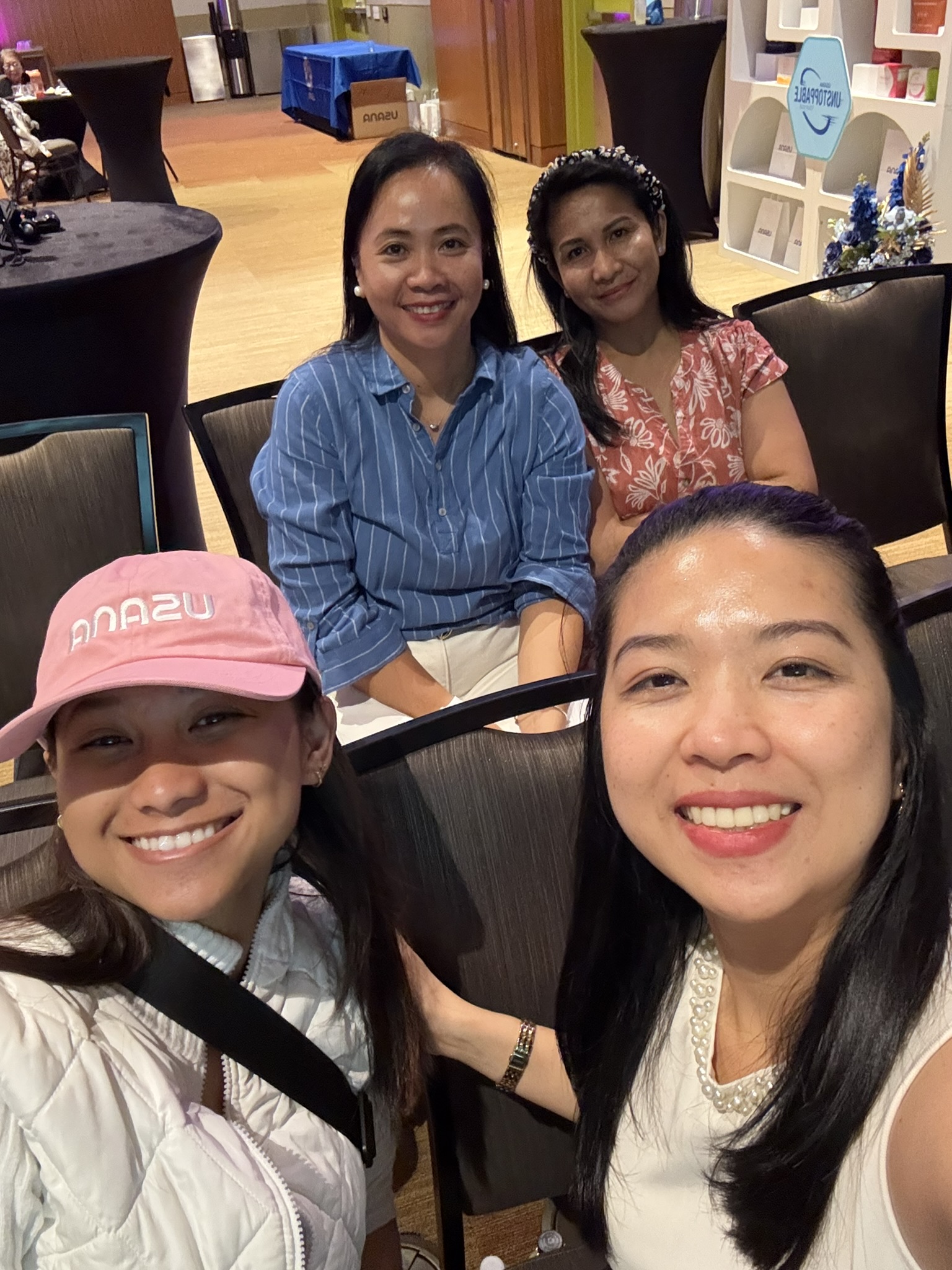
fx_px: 1100
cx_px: 476
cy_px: 635
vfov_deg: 60.0
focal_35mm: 30
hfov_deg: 46.8
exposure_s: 1/30
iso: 500
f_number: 1.9
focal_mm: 2.69
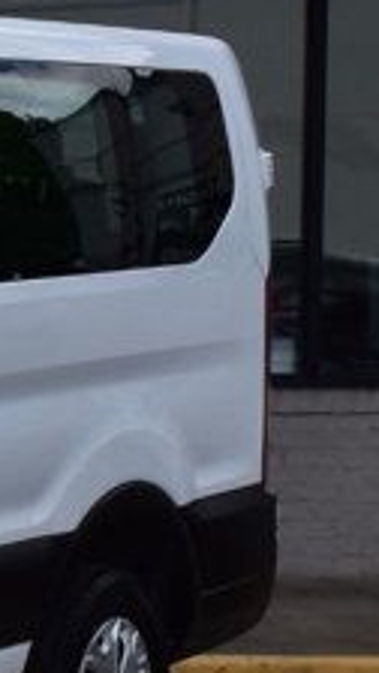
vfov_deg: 9.7
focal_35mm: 222
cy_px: 373
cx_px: -776
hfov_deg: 5.2
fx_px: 3973
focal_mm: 31
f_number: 11
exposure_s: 1/500
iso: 360
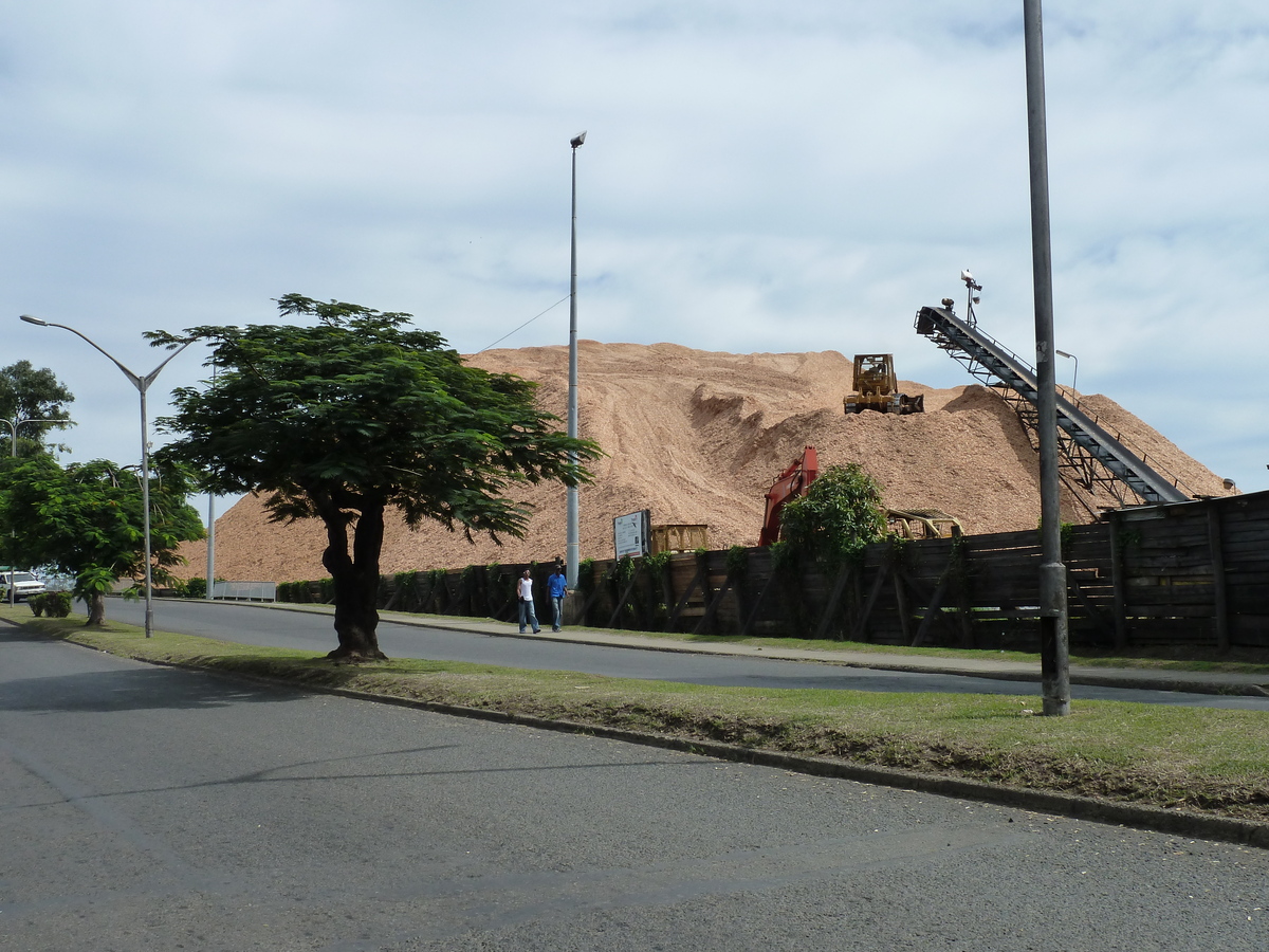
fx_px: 1466
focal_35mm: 40
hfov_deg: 46.8
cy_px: 476
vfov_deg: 36.0
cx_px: 634
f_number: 5.6
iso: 125
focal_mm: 6.5
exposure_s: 1/500
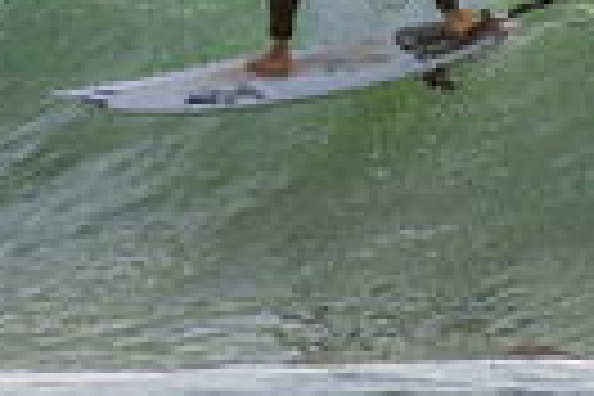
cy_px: -128
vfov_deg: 0.4
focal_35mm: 3285
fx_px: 54198
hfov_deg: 0.6
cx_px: 122
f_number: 5.6
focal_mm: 500
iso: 500
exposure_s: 1/2000
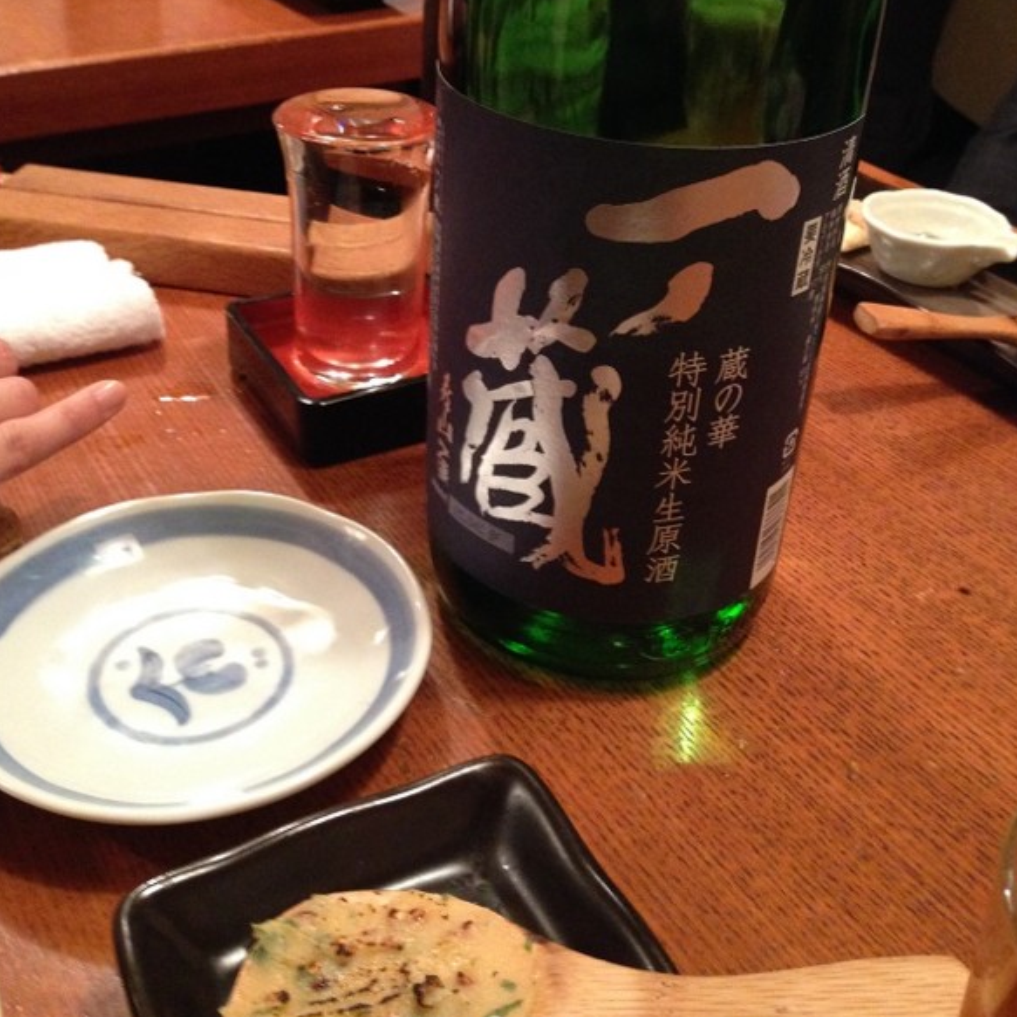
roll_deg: -2.5
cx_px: 516
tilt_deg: -27.1
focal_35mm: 40
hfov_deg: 41.9
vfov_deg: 41.5
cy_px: 373
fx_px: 1330
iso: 400
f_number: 2.4
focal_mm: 4.12
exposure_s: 1/20
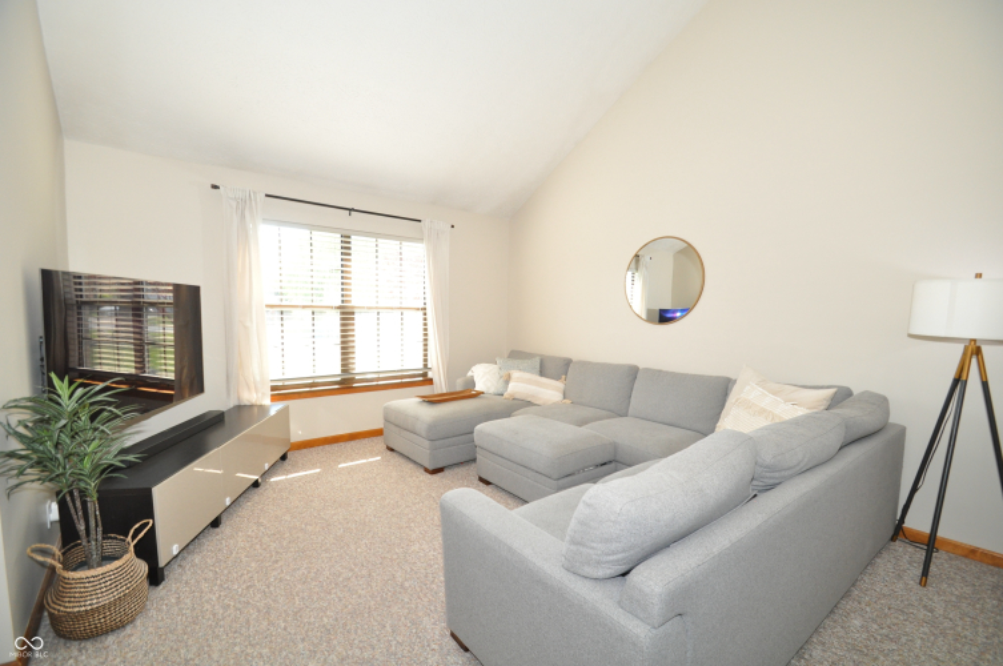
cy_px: 333
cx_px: 502
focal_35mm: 15
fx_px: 417
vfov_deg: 77.2
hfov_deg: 100.5
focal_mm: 10
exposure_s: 1/60
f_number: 4
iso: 800
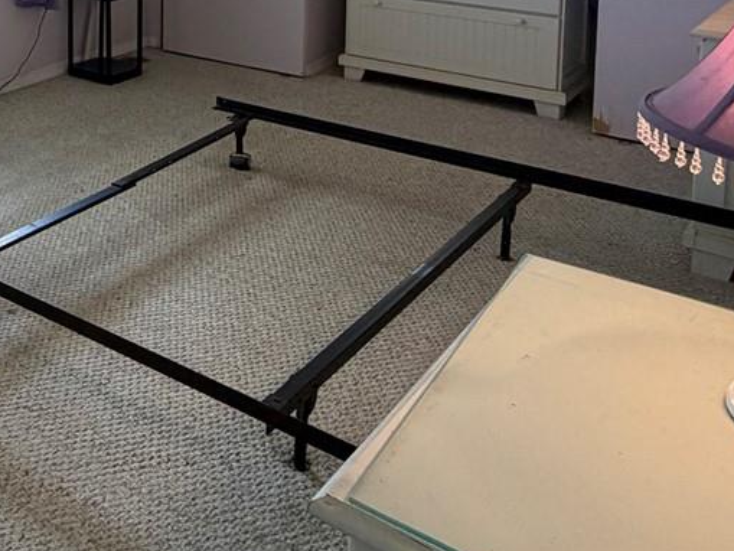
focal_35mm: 44
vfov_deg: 29.0
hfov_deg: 37.3
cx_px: -37
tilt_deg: -4.4
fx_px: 933
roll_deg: +0.8
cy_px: -91
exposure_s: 1/60
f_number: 2.2
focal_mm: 2.22
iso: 160
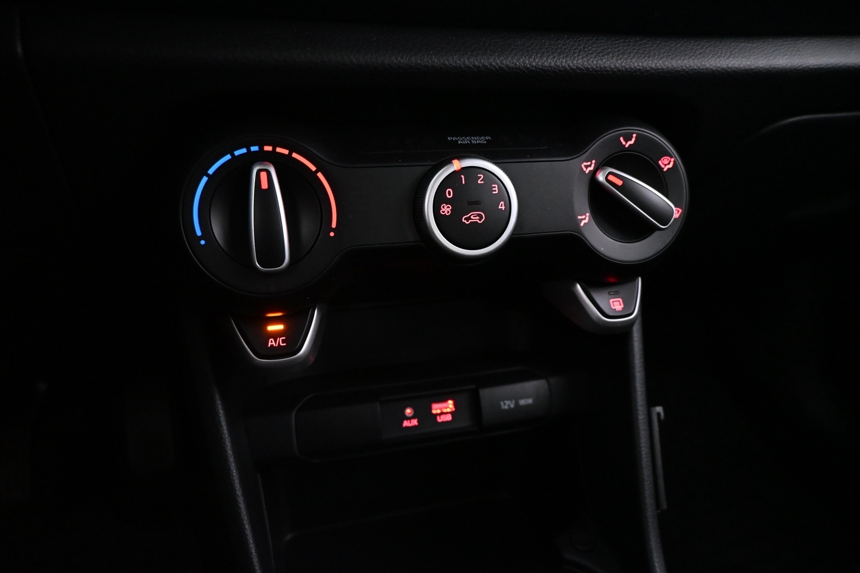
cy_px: 286
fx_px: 573
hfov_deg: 73.7
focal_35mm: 24
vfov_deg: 53.1
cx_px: 430
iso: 5000
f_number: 4
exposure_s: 1/30
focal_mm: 16
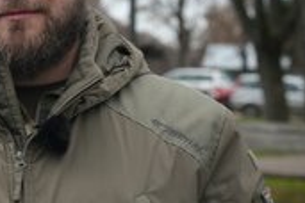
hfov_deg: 16.9
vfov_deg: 11.7
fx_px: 991
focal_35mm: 117
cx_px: -36
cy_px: 42
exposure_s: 1/160
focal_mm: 50
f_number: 4
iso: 1600
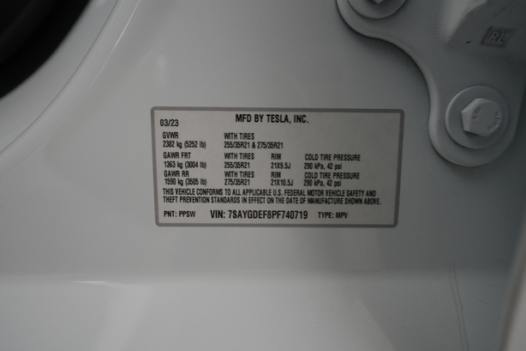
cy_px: 178
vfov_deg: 51.3
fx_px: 365
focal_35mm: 25
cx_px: 260
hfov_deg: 71.5
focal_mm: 24
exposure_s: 1/50
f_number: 4.5
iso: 1250
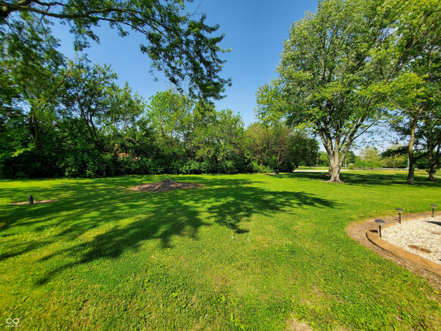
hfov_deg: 106.2
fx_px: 166
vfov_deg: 89.9
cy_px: 166
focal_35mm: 13
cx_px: 220
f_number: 2.2
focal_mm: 1.8
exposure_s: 1/792
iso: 50
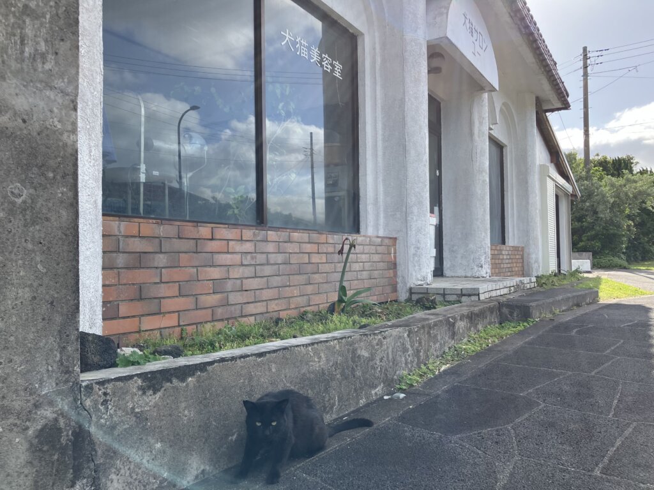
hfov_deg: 63.4
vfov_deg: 49.7
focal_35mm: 28
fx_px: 529
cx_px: 327
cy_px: 245
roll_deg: +1.5
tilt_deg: +2.3
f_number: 1.8
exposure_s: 1/906
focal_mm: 3.99
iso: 32
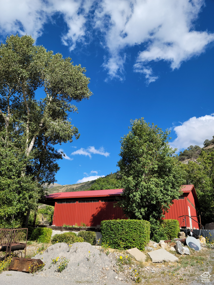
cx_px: 107
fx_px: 231
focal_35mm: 28
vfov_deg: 63.4
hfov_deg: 49.7
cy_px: 142
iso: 25
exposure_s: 1/857
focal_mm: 5.9
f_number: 2
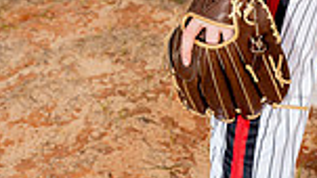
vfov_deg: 10.4
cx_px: 191
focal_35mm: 100
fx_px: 841
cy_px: -253
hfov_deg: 21.3
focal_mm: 32
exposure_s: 1/250
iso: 100
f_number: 4
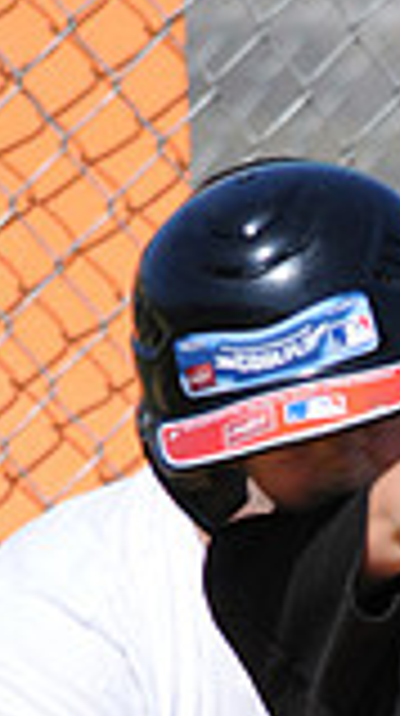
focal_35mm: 1717
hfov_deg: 0.7
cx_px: 717
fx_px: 32496
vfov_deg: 1.3
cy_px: 1027
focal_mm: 300
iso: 200
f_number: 4
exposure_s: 1/2000
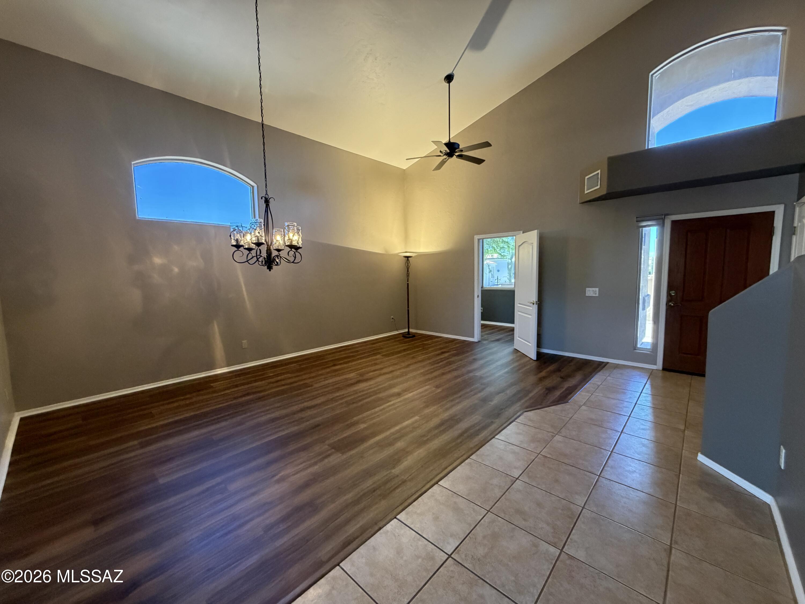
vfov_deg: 85.7
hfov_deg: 102.1
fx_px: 326
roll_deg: +1.3
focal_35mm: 14
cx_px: 402
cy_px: 302
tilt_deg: -5.4
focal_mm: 2.22
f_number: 2.2
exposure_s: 1/60
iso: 500
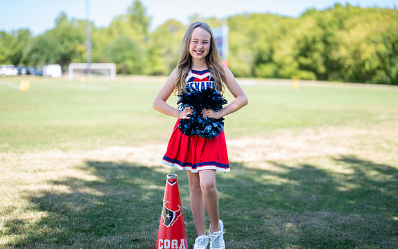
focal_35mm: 57
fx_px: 618
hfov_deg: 35.7
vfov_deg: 22.7
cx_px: 201
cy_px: 126
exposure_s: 1/1250
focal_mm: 50
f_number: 1.2
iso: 100
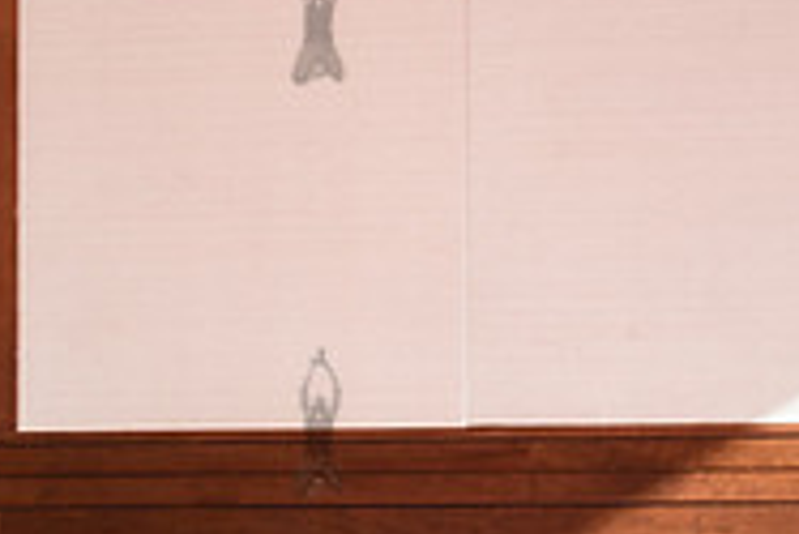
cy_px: 421
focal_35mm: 261
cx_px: 316
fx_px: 5797
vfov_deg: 5.3
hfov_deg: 7.9
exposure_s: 1/400
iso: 400
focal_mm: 80
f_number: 4
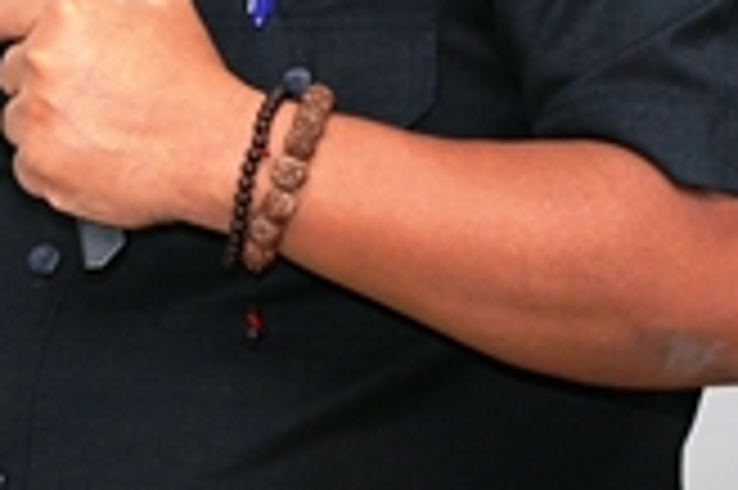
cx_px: -234
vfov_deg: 3.3
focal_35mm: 410
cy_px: -303
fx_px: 8396
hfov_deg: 5.0
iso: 320
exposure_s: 1/200
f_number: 4
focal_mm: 105
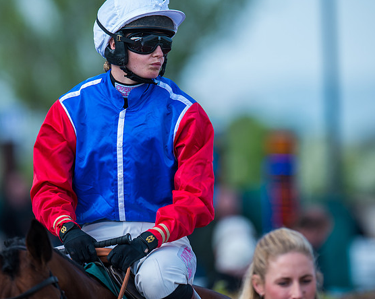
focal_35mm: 457
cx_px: 187
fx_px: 5068
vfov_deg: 3.4
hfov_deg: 4.2
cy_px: 149
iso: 160
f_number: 5
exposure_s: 1/500
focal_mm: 400
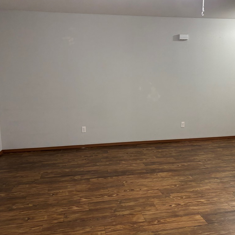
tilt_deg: -8.4
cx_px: 127
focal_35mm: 31
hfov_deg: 52.5
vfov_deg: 52.5
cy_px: 116
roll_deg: +0.0
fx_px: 238
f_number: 1.6
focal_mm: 5.96
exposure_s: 1/60
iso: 250
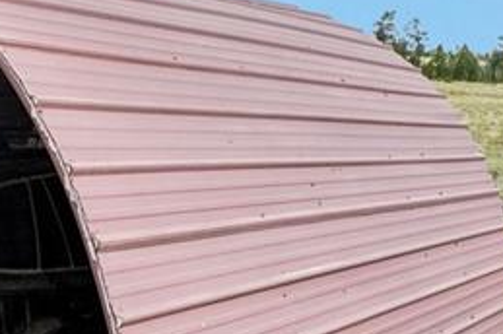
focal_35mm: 99
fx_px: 1375
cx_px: -218
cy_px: 107
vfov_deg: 13.8
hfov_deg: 18.7
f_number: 8
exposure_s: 1/1000
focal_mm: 16.6
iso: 800
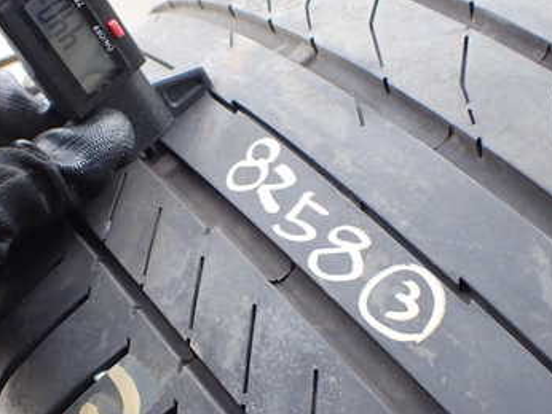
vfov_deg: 28.0
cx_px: 207
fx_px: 830
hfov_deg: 36.6
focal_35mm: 52
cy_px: 240
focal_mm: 5.4
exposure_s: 1/125
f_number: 2.3
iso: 200
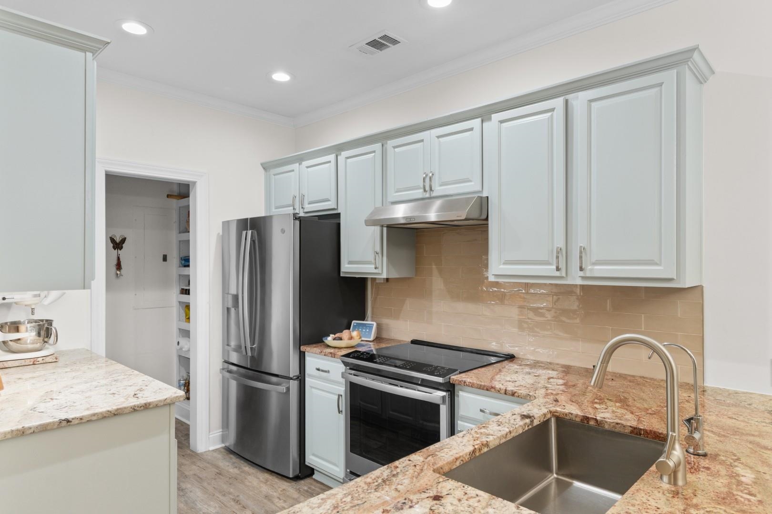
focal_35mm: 21
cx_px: 386
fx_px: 450
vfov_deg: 59.5
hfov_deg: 81.2
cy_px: 257
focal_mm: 14
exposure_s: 1/2
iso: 100
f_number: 5
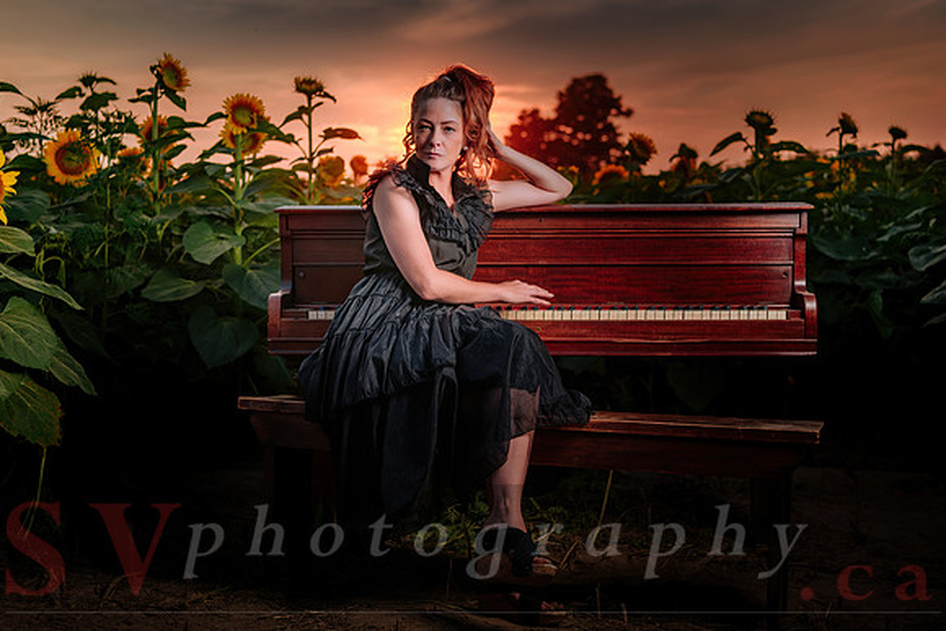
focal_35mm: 51
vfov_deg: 26.7
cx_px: 458
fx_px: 1332
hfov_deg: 39.1
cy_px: 316
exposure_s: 1/250
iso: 64
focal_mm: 48
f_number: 3.5
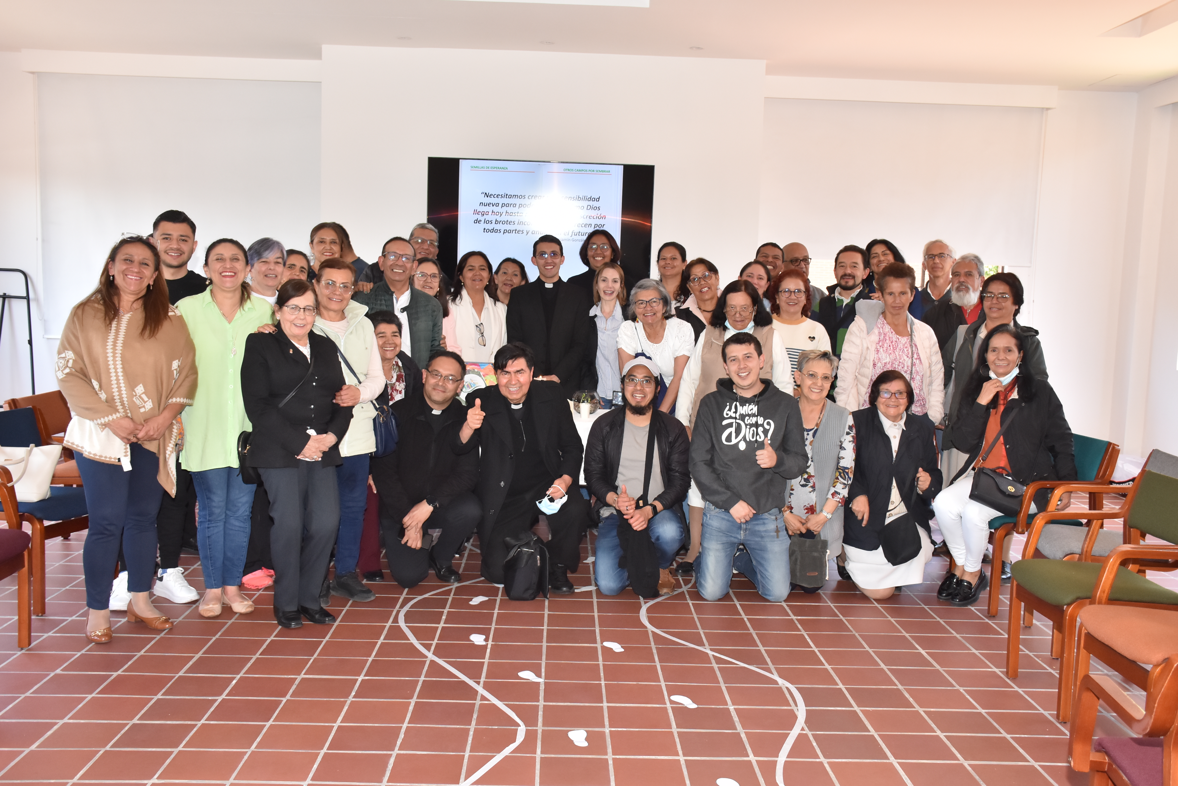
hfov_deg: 55.1
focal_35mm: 34
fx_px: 1129
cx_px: 589
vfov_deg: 38.4
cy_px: 393
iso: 800
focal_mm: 23
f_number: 6.3
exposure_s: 1/125
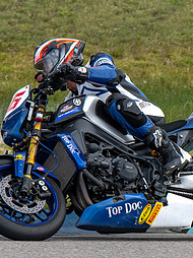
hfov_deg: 2.2
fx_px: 5123
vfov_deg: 2.9
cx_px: 115
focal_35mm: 688
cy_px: 135
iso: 1250
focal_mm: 180
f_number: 11
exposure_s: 1/1250
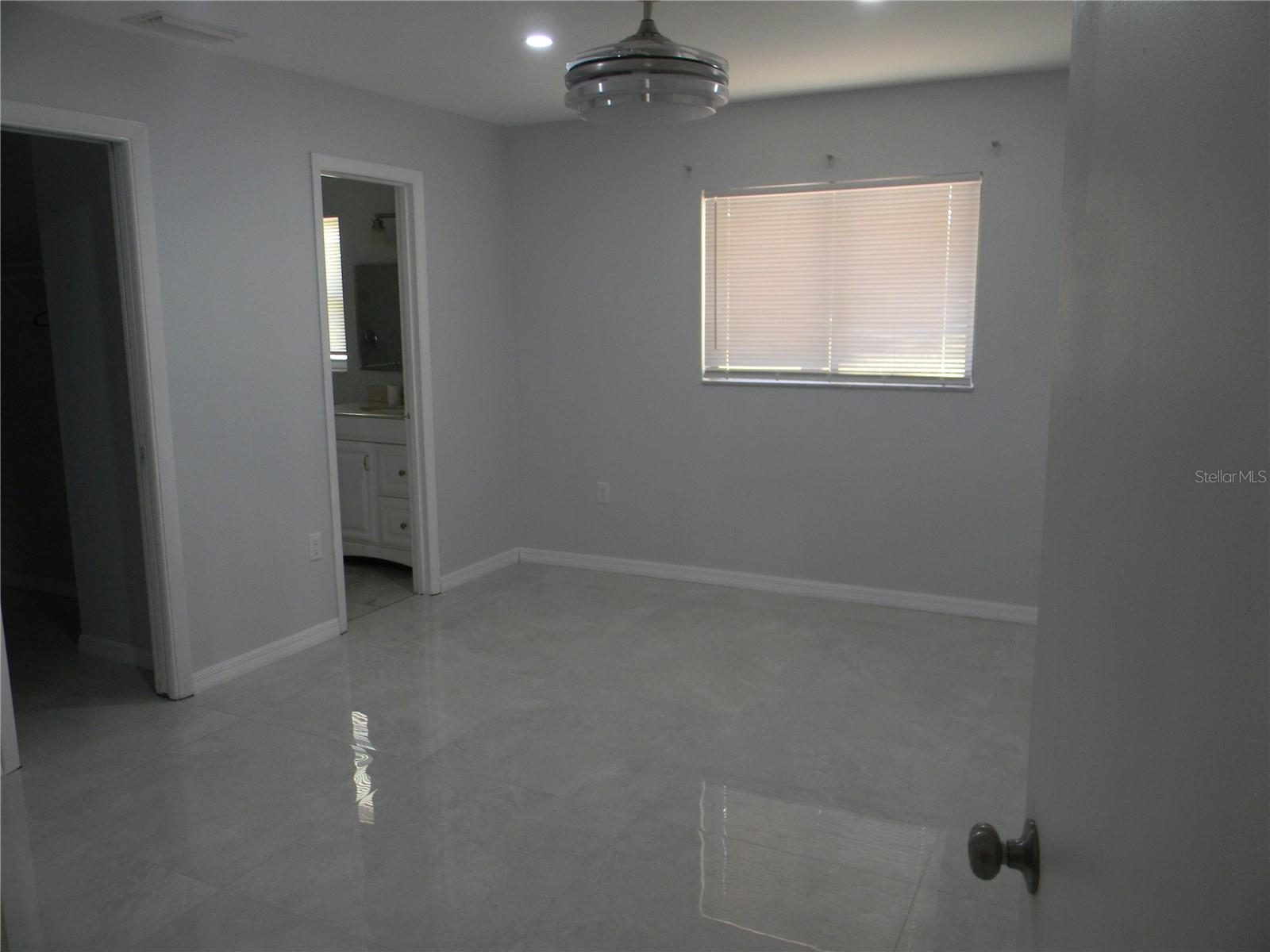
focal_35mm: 28
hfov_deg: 63.4
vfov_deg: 49.7
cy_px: 476
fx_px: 1027
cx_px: 635
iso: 131
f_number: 3.5
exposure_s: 1/30
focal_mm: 5
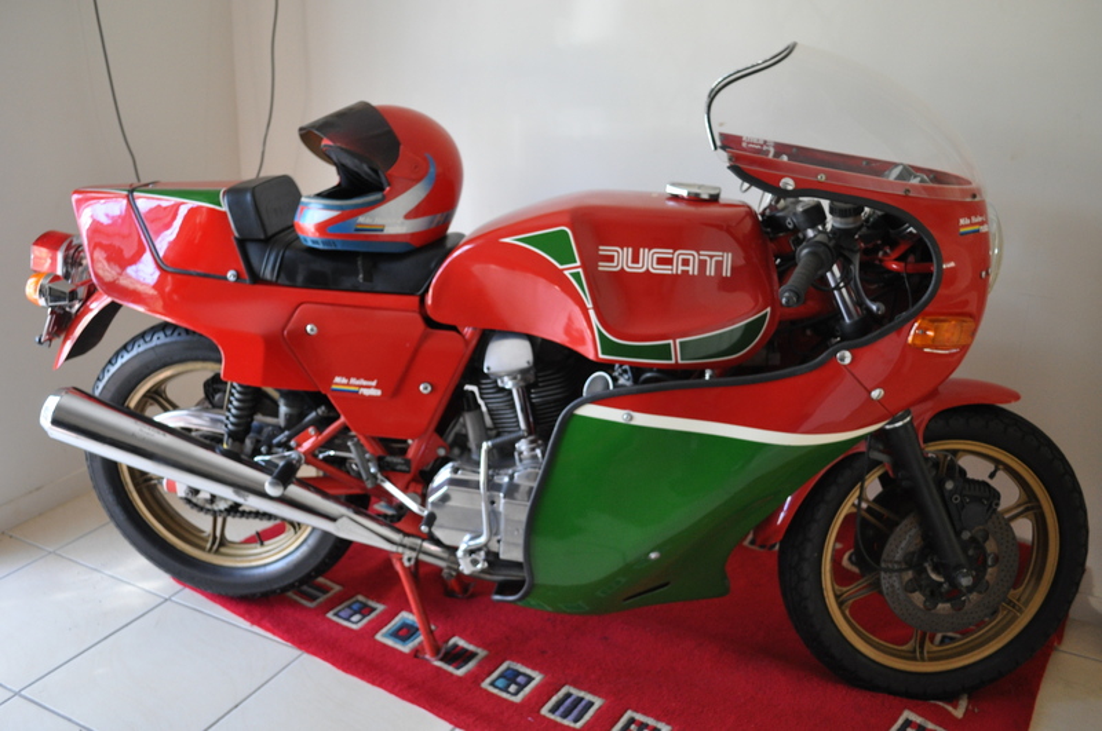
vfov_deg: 39.9
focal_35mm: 33
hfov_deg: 57.3
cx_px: 551
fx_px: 1009
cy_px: 366
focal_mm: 22
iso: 800
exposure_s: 1/8
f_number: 3.8
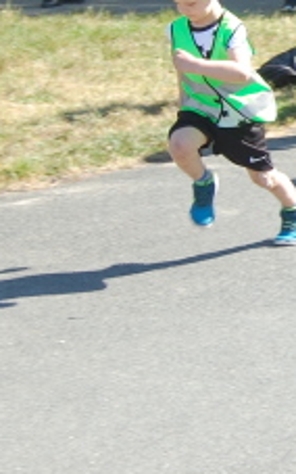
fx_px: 1806
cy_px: 71
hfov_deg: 8.9
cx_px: 586
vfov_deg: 14.8
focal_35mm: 140
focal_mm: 26
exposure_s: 1/200
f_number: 7.1
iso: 200
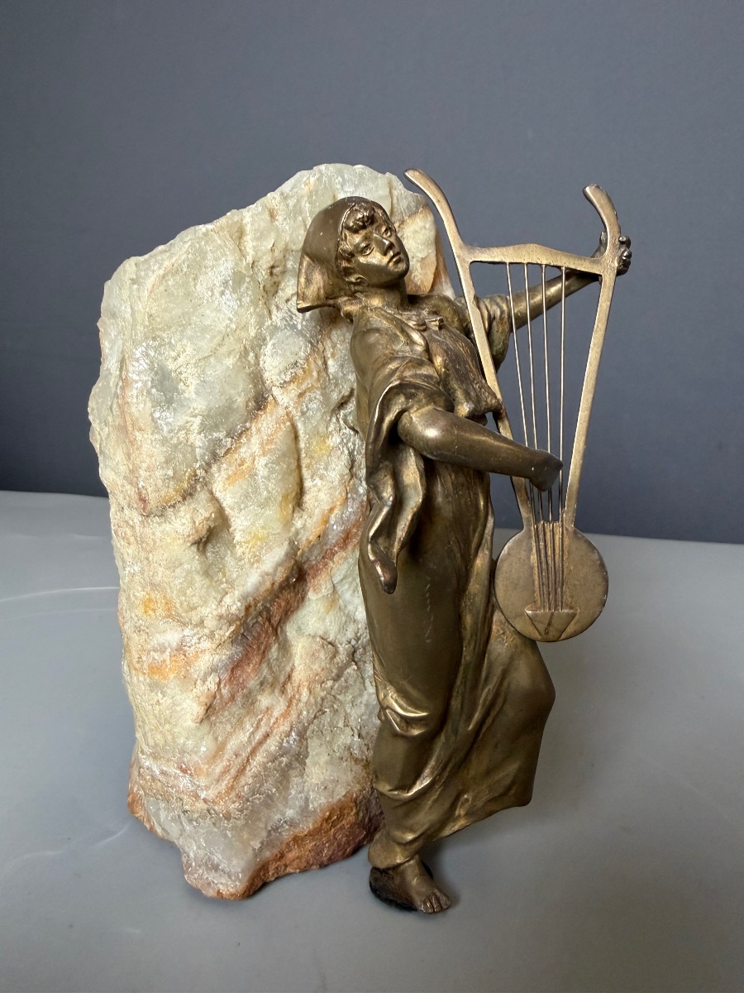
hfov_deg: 56.8
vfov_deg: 71.6
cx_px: 372
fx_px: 688
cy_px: 496
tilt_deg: -11.0
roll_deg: -0.6
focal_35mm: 24
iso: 320
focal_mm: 2.22
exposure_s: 1/50
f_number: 2.2
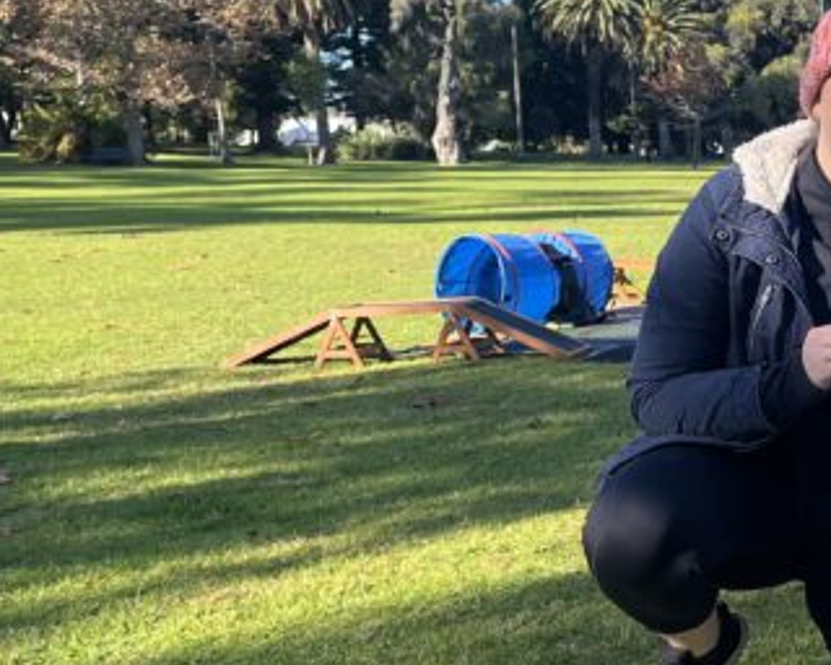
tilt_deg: -6.3
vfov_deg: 25.0
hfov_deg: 28.0
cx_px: 932
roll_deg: +2.3
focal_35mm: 61
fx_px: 1500
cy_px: 353
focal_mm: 5.1
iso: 50
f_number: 1.6
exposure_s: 1/1186
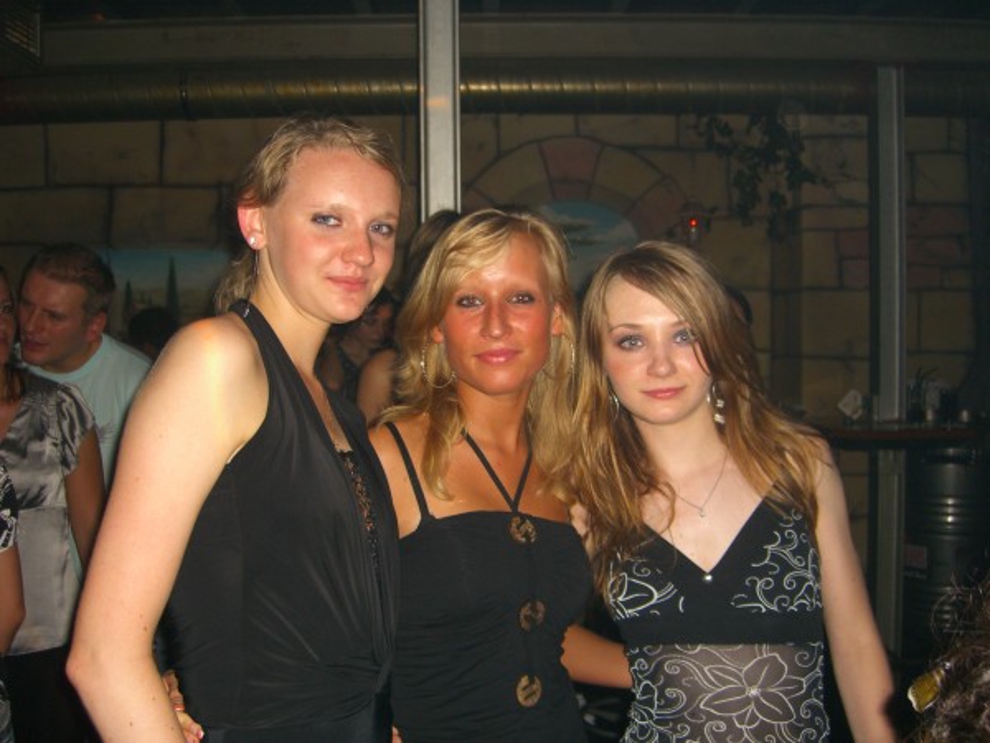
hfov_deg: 49.0
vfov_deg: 37.7
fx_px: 1087
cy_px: 372
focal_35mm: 38
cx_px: 495
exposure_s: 1/60
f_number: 2.8
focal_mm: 7.9
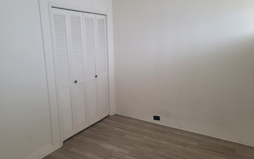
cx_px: 128
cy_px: 71
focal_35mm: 27
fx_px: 187
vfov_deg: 45.9
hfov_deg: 68.4
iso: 125
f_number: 1.8
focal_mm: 7
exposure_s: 1/120
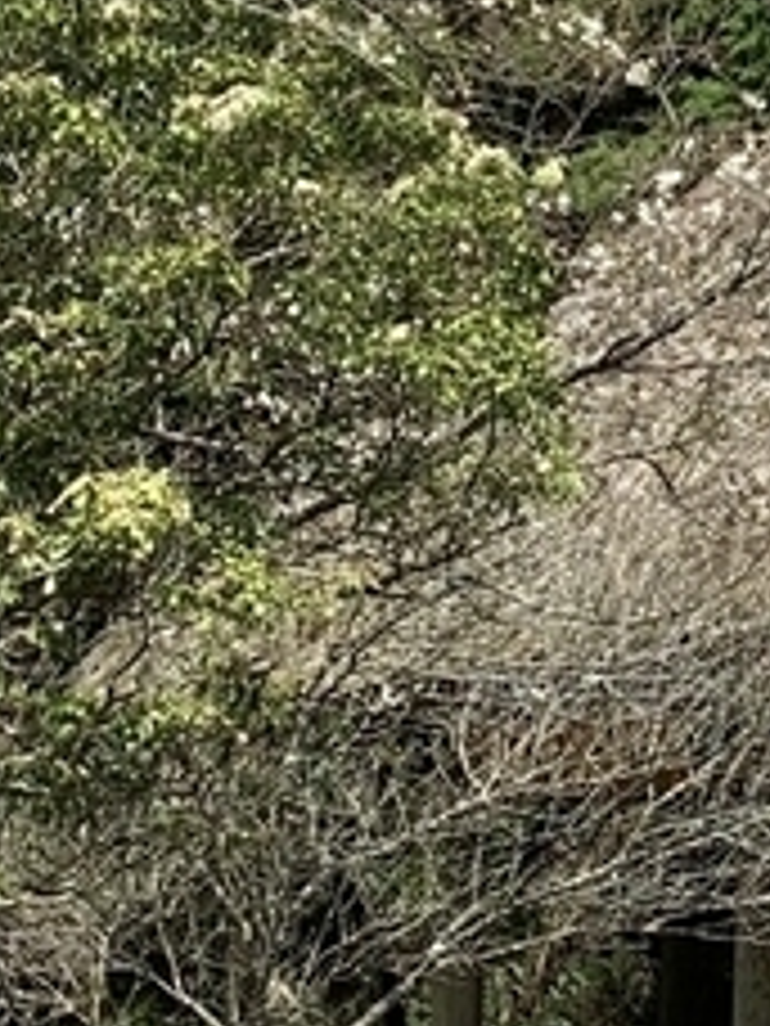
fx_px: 4063
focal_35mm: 137
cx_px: 1535
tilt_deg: +21.4
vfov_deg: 13.6
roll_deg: +0.5
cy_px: -486
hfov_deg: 10.0
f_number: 1.8
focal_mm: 4.25
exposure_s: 1/1368
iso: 25
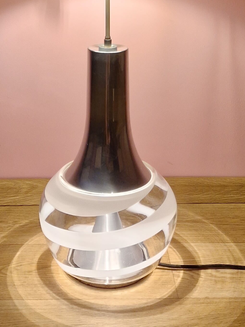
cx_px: 106
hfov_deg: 21.6
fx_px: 642
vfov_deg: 24.4
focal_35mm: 68
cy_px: -113
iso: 160
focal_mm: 5.4
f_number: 1.8
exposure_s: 1/100
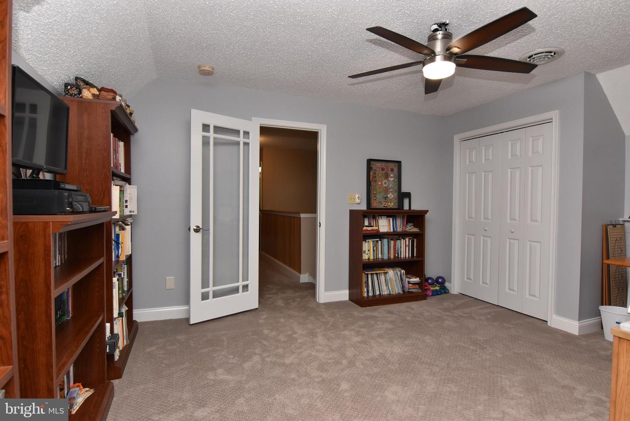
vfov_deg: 67.5
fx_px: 315
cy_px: 210
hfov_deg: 90.0
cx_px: 315
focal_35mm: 18
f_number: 8
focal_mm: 12
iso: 800
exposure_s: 1/60
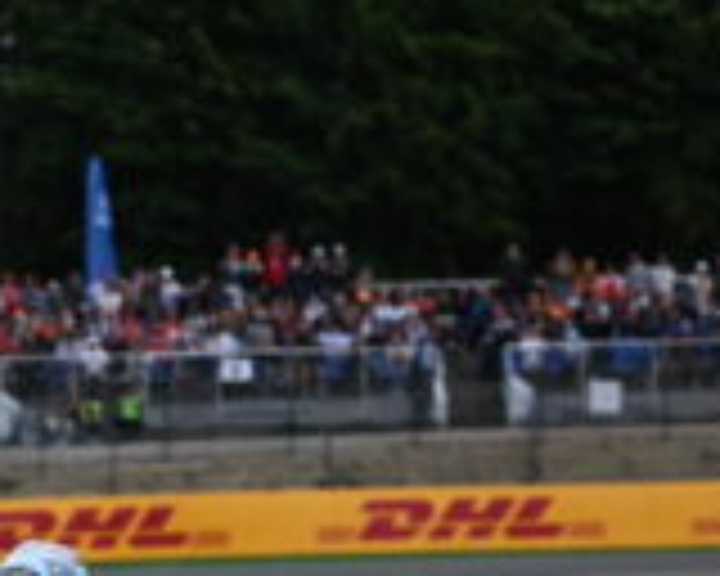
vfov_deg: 6.2
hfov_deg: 7.8
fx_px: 5242
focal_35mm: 246
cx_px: -94
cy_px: 891
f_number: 3.2
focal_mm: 70
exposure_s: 1/1600
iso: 200
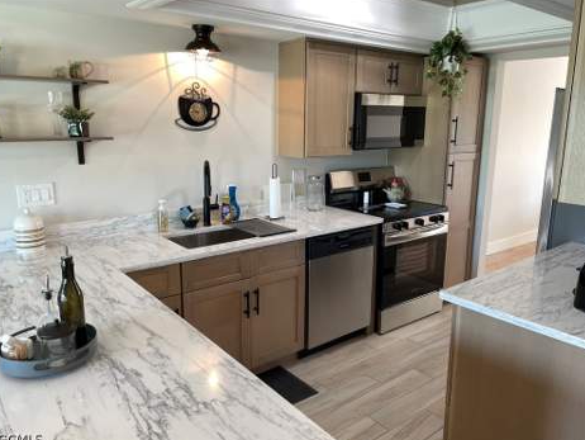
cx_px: 290
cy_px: 221
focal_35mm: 27
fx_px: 457
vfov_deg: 51.4
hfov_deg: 65.3
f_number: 1.6
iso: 80
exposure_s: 1/60
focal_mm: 4.2
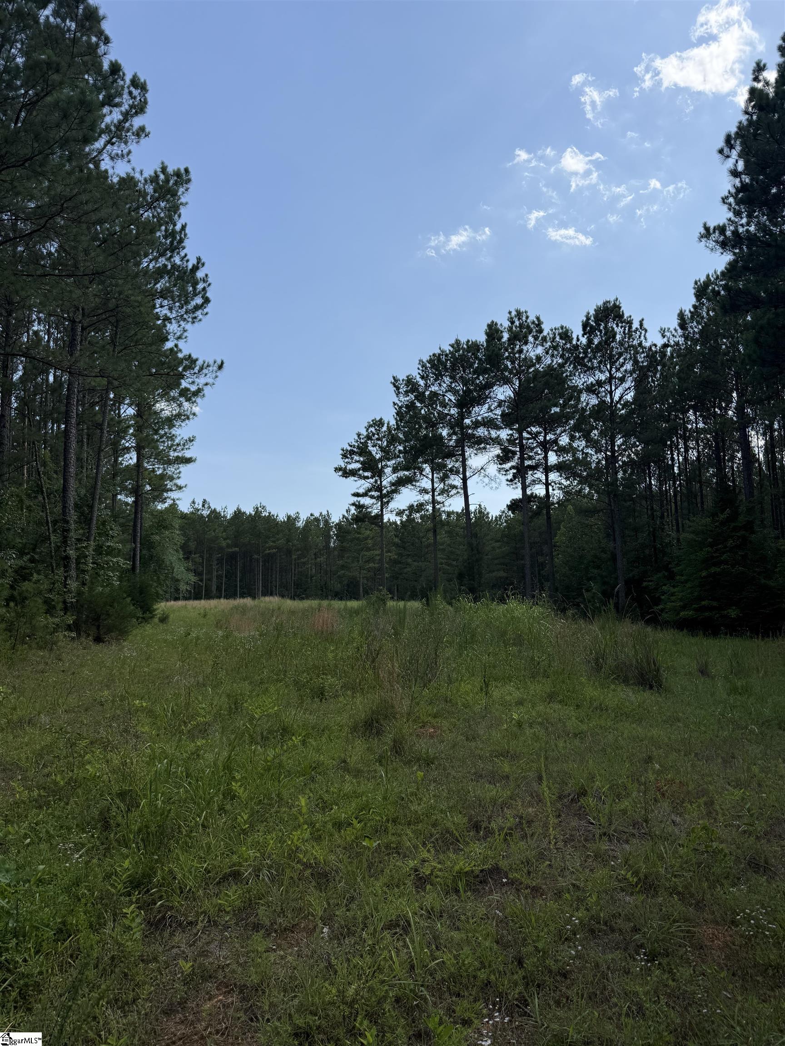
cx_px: 392
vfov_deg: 71.6
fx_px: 726
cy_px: 523
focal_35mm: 24
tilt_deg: +7.5
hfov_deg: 56.8
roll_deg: +0.3
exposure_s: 1/4975
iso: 80
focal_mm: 6.76
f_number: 1.78
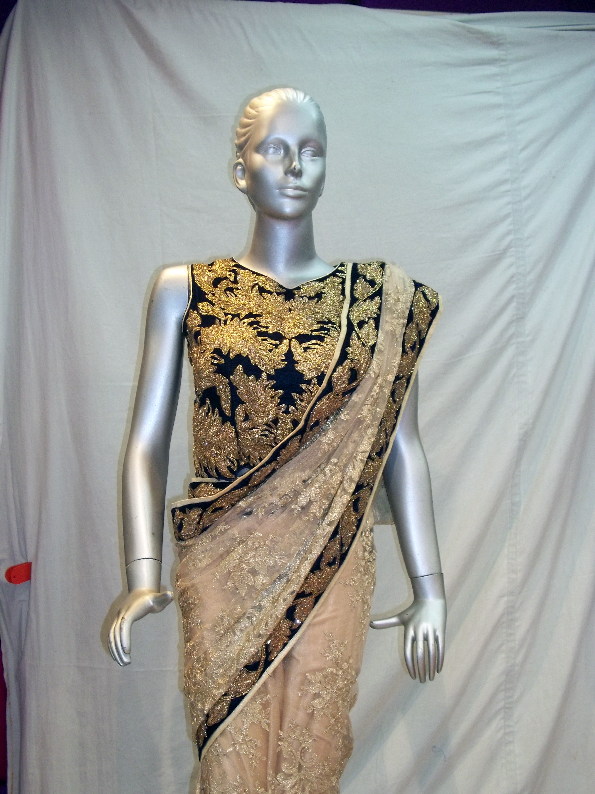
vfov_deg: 47.9
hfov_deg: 36.8
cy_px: 397
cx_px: 298
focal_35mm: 39
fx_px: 894
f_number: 3.2
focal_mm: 7.1
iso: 160
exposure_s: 1/40
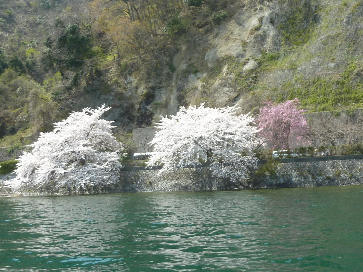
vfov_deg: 30.3
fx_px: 503
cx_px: 182
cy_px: 136
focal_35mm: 48
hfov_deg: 39.7
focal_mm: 4.4
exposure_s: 1/250
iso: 80
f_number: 4
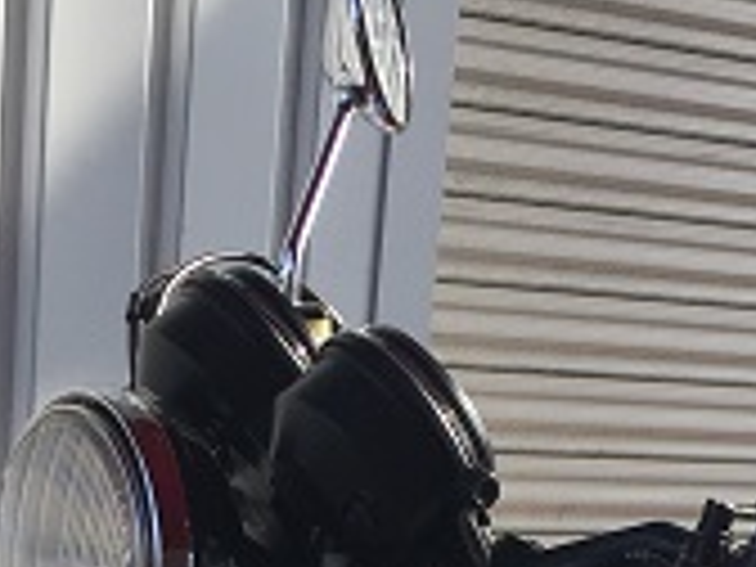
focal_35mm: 122
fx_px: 2664
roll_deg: -5.3
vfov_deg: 11.2
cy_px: 1069
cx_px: 418
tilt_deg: -17.9
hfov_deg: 16.1
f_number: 2.2
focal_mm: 4.15
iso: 32
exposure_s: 1/638
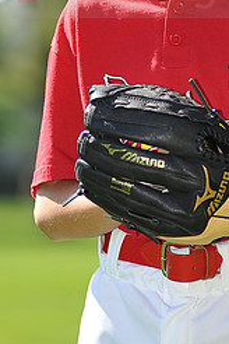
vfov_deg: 4.9
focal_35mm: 424
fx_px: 4045
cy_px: -27
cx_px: 166
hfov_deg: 3.2
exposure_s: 1/640
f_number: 4.5
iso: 200
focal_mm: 180
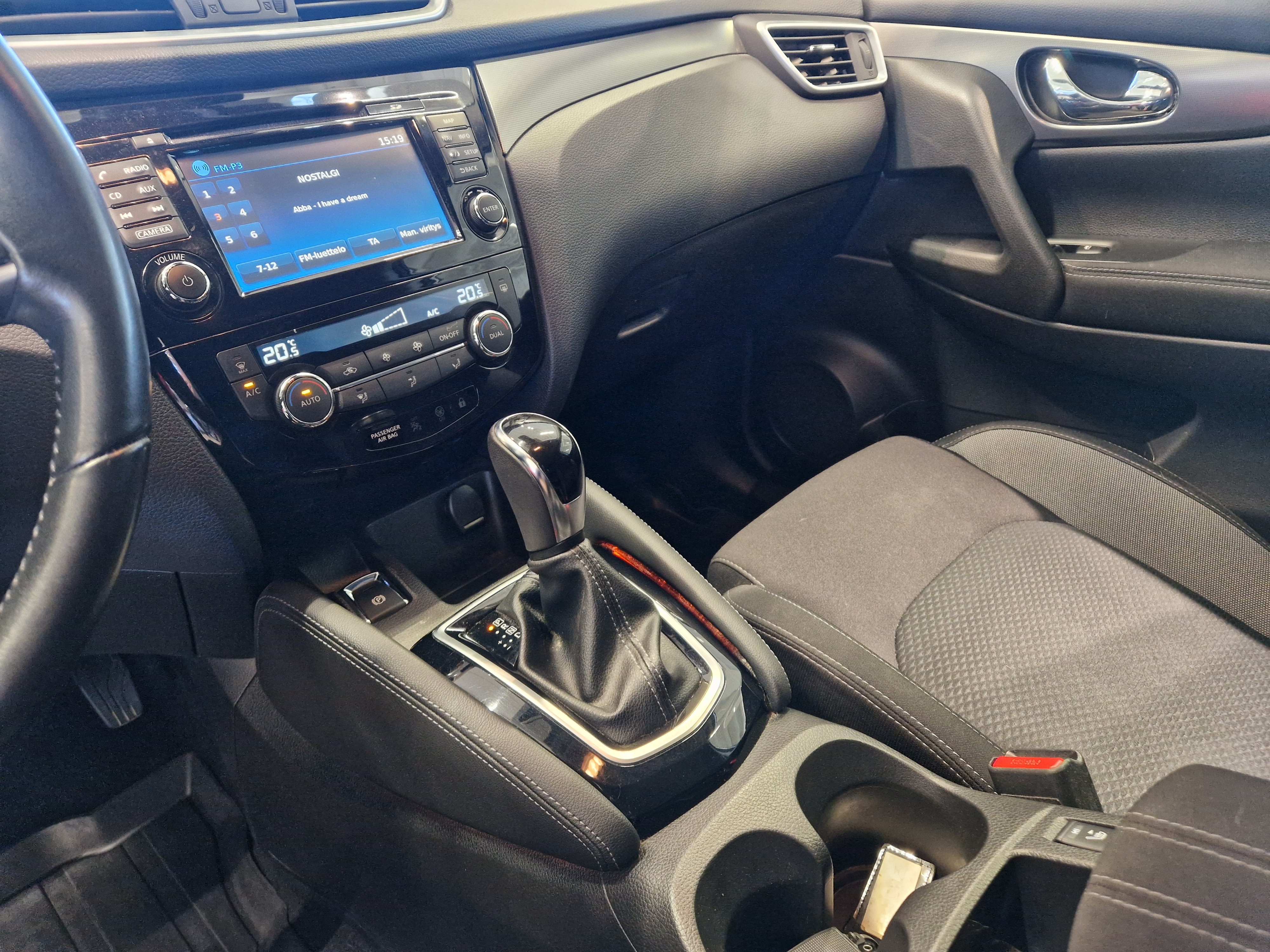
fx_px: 844
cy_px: 476
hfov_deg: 73.9
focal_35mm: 23
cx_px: 635
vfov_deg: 58.9
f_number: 1.8
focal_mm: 5.4
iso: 800
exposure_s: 1/100
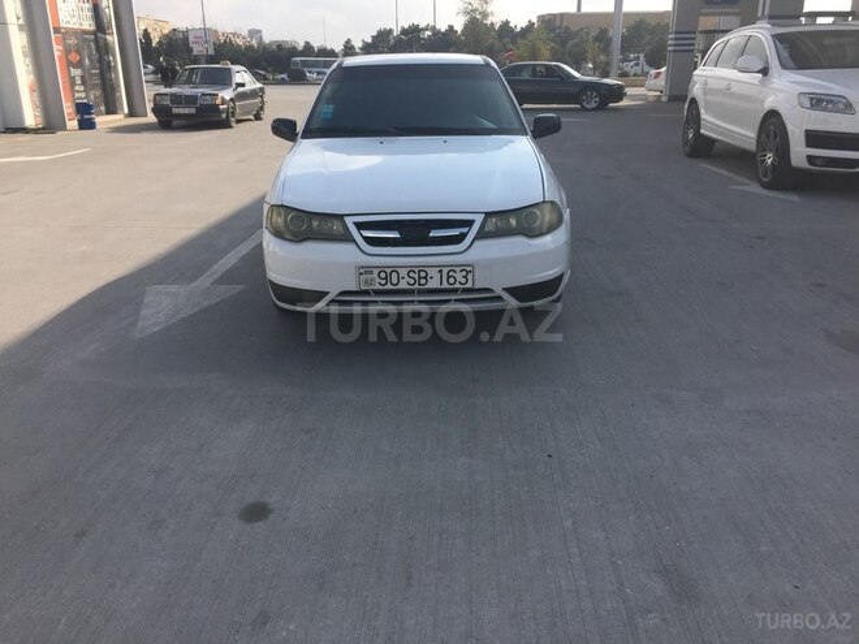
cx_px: 430
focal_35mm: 29
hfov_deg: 61.7
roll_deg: -0.3
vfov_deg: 48.2
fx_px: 720
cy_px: 322
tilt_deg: -19.1
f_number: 2.2
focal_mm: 4.15
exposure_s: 1/1647
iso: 32
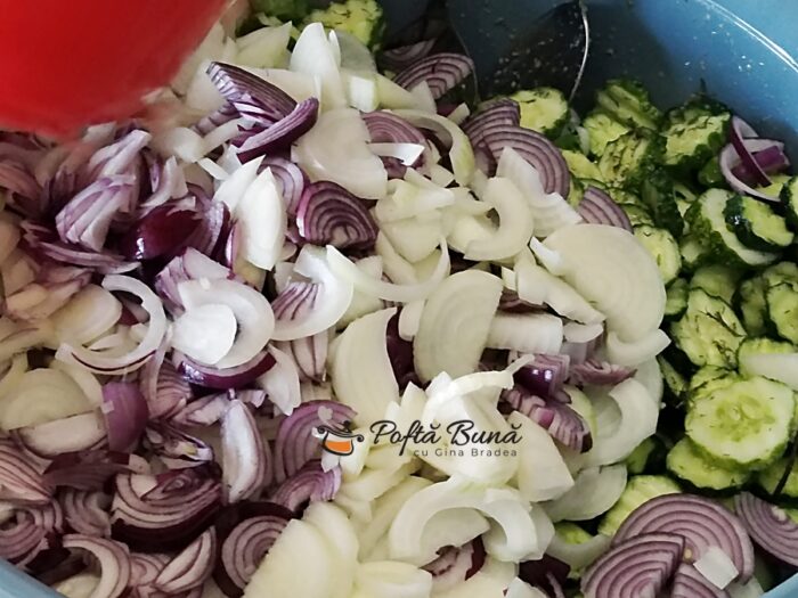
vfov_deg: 12.6
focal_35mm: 118
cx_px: 399
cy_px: 299
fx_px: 2720
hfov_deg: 16.7
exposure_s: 1/33.3
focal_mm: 5.25
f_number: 1.75
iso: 880
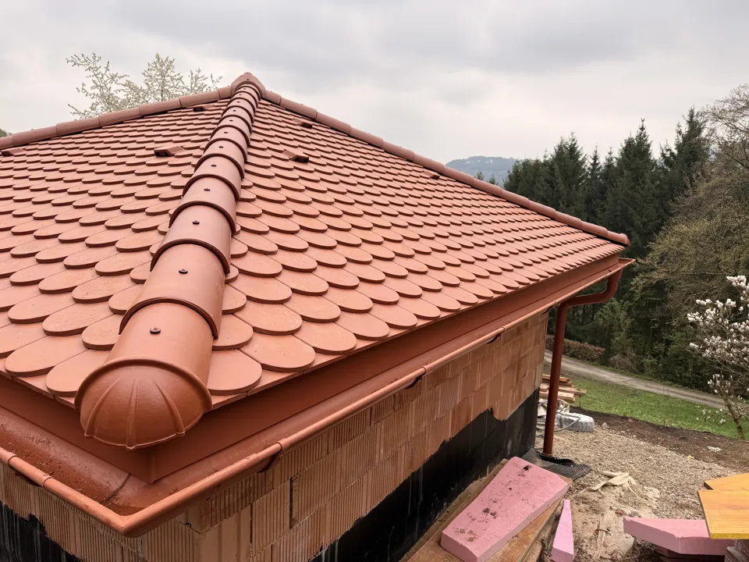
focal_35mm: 24
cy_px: 281
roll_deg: -2.5
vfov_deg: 56.8
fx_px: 519
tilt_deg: -9.1
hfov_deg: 71.6
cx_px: 374
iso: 80
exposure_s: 1/858
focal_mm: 6.76
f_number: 1.78
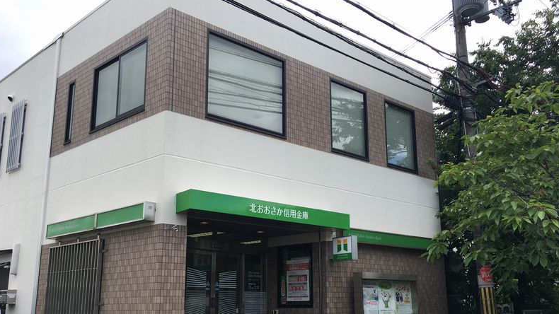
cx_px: 280
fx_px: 474
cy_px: 211
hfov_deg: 61.0
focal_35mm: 32
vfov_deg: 36.3
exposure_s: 1/761
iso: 25
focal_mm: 4.15
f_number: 2.2
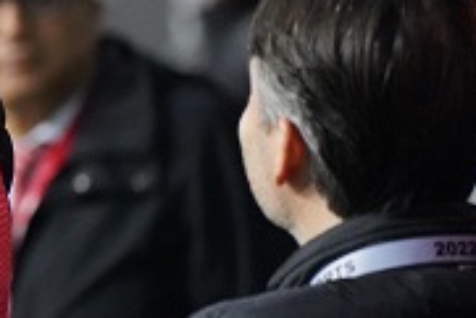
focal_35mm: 1324
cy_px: 92
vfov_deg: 1.0
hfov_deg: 1.6
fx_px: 17520
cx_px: -308
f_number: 5.6
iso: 12800
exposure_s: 1/640
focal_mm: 400
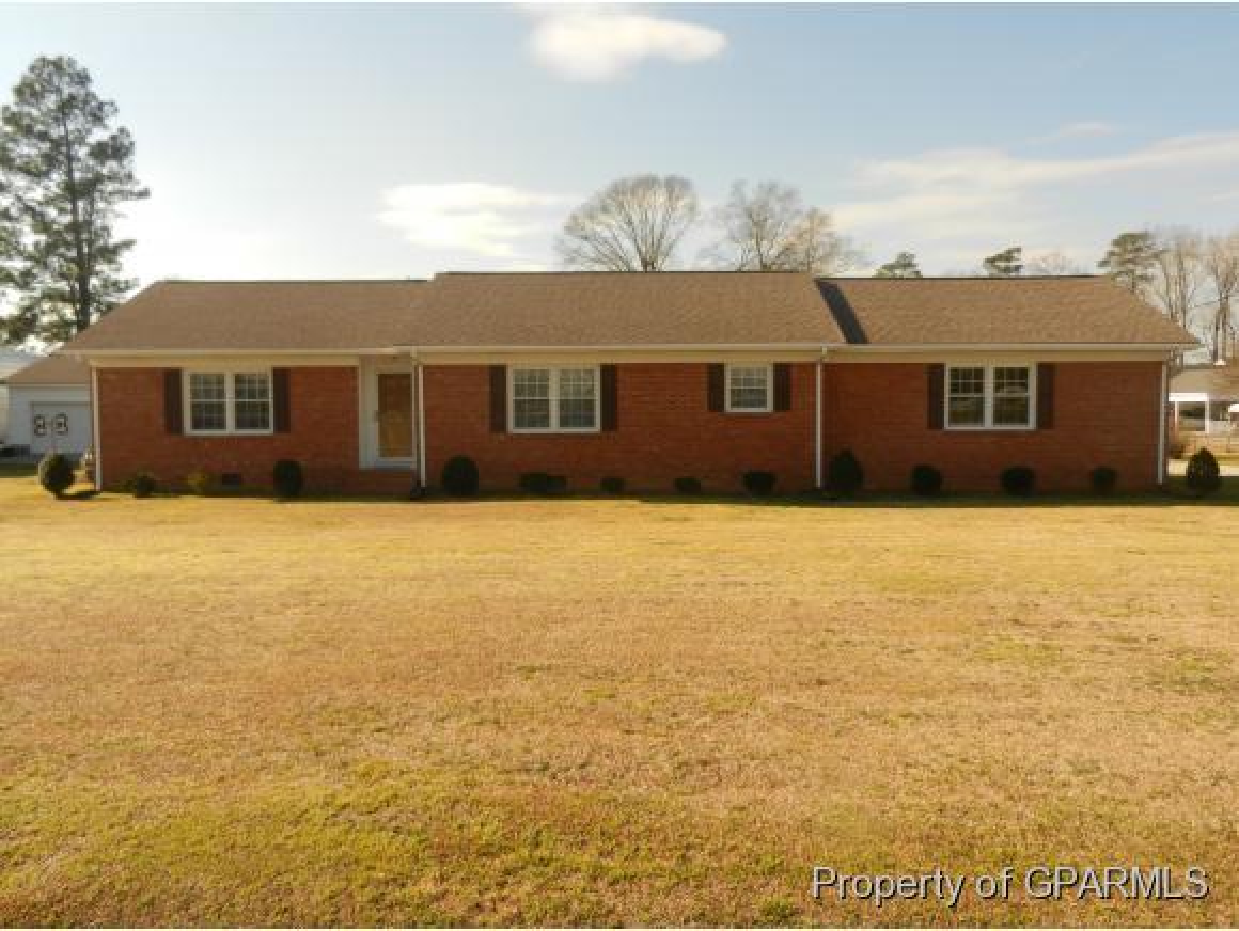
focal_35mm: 29
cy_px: 466
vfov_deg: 48.3
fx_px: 1039
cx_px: 620
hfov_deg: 61.6
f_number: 3.6
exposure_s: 1/1250
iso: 160
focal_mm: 5.1
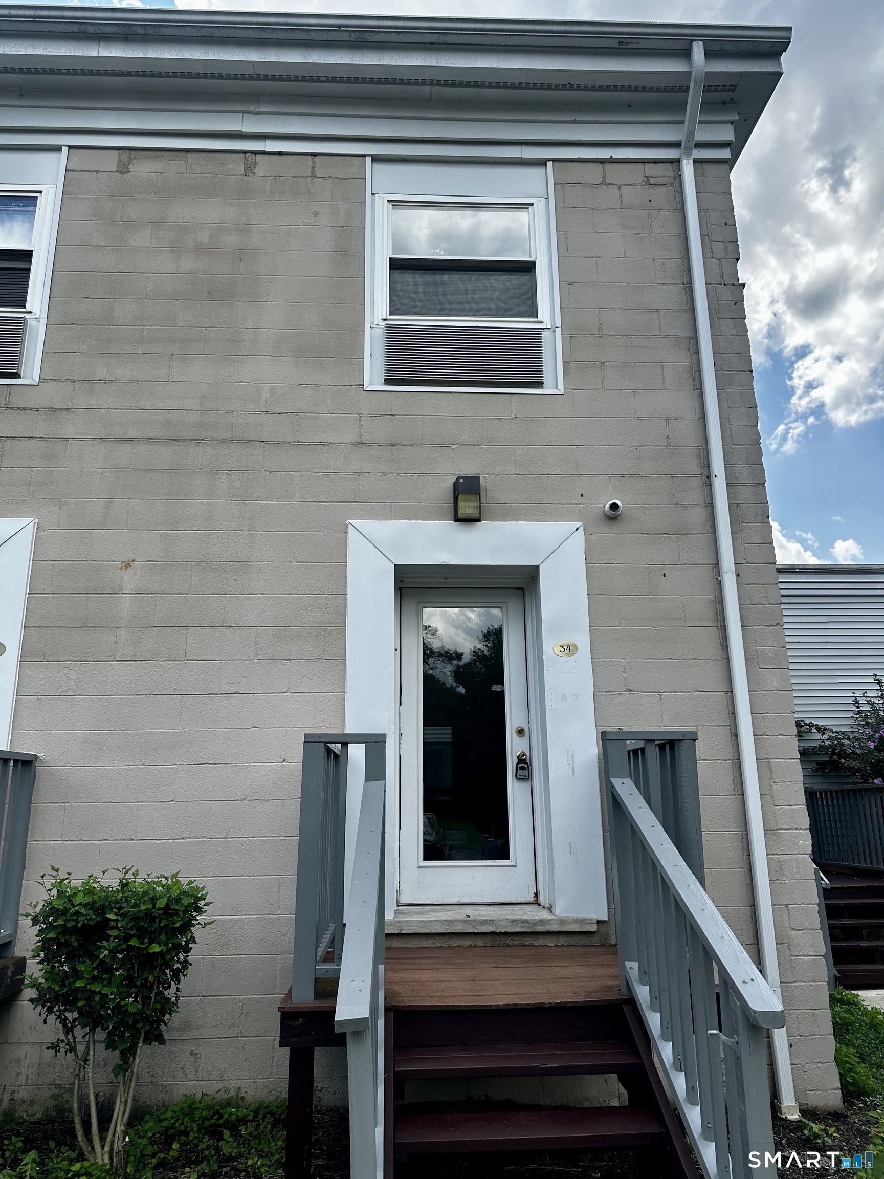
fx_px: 817
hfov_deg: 56.8
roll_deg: -1.2
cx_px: 442
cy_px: 590
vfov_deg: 71.6
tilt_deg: +16.1
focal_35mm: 24
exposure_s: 1/1812
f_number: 1.78
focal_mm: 6.86
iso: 80
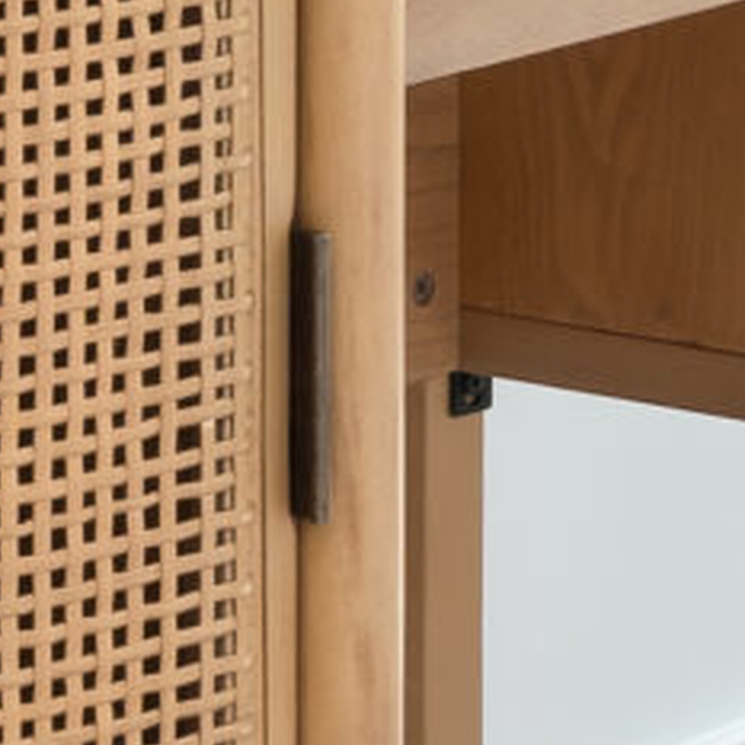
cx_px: 1450
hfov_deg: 6.1
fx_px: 6818
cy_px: -1496
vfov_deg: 5.8
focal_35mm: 280
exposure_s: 1/250
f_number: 13
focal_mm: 30
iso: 800
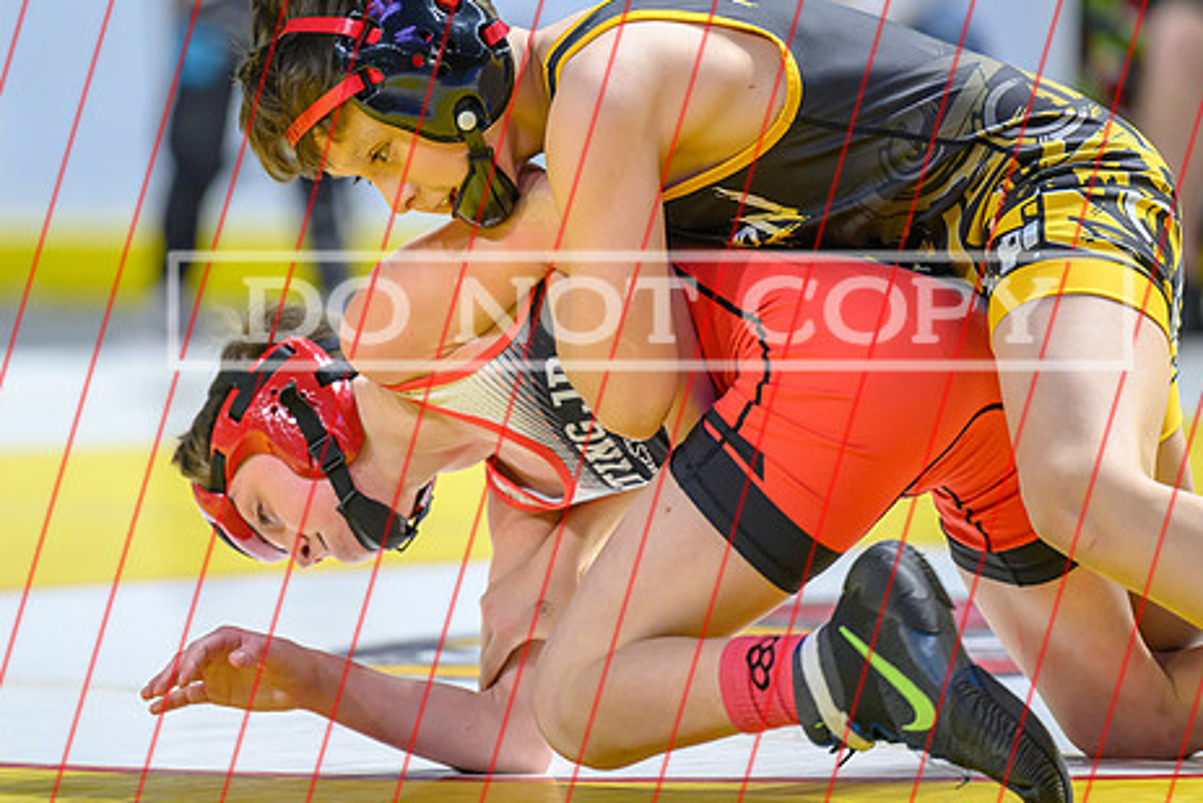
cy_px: 320
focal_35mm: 287
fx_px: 9593
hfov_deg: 7.2
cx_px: 551
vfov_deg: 4.8
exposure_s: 1/640
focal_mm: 200
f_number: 2.8
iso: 2500
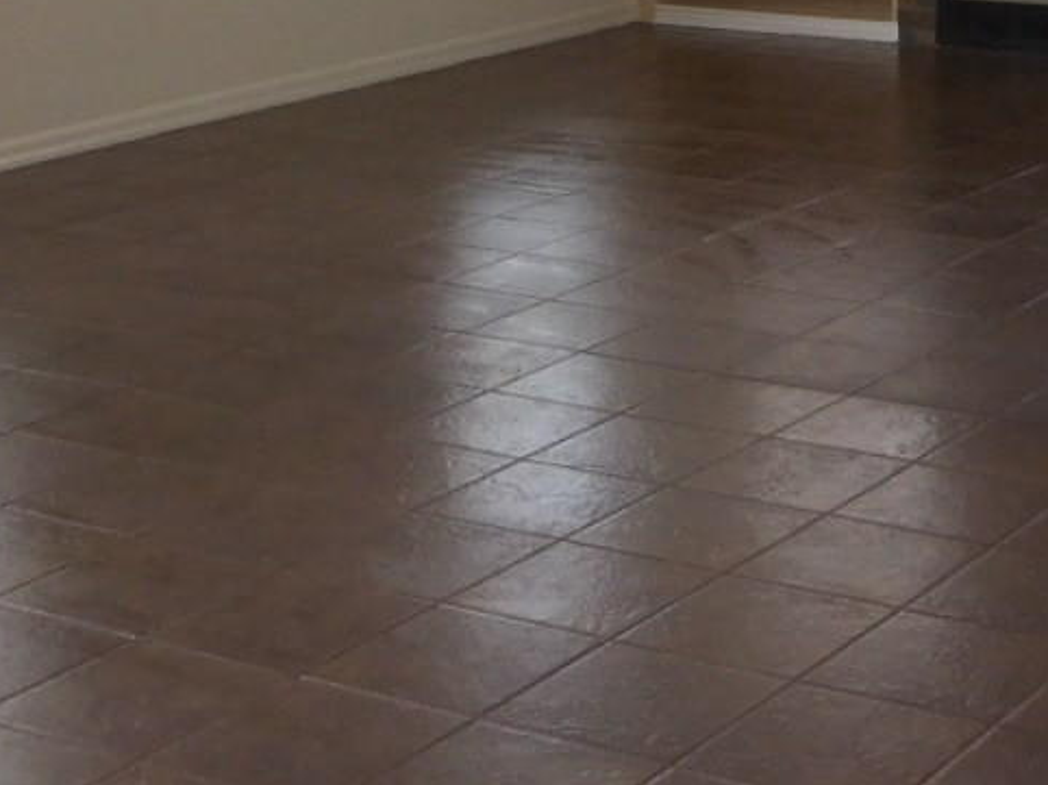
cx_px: 848
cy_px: -274
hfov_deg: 23.2
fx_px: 2512
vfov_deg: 16.6
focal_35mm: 83
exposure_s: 1/40
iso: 125
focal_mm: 4.5
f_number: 3.3
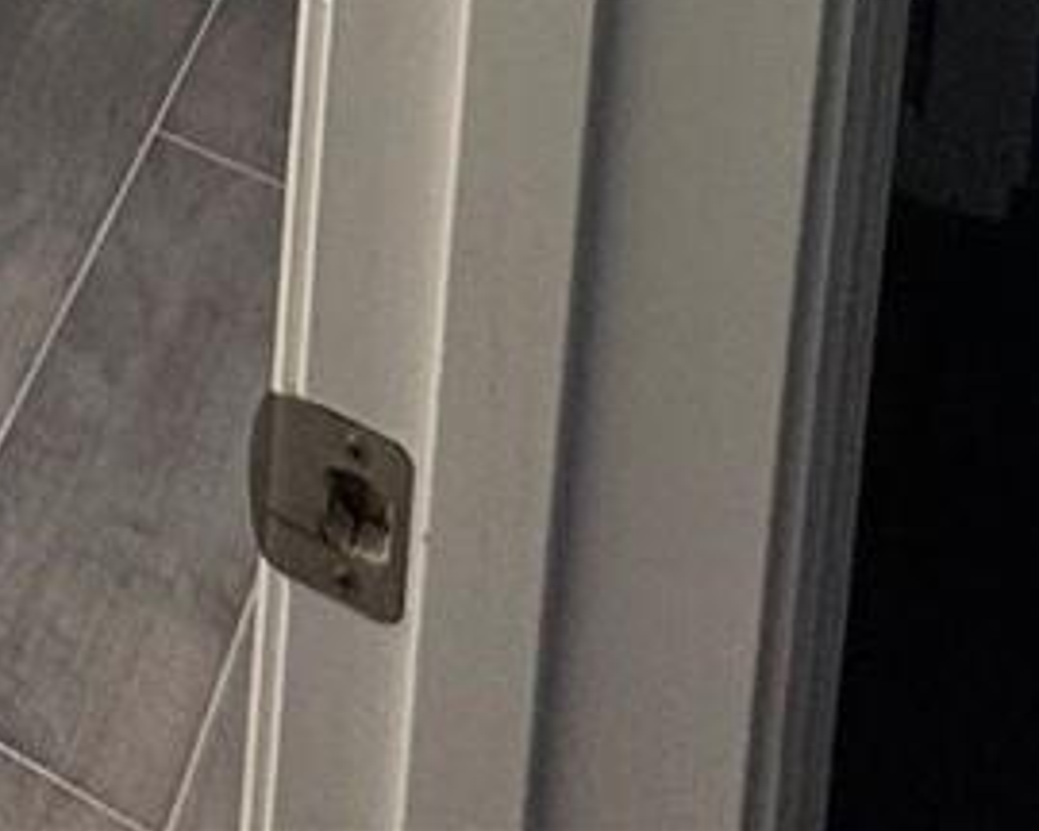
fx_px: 2491
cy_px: -1473
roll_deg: -1.5
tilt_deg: -6.7
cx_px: -723
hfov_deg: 19.1
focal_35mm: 81
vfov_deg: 12.2
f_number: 2.2
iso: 80
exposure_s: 1/120
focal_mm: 2.22
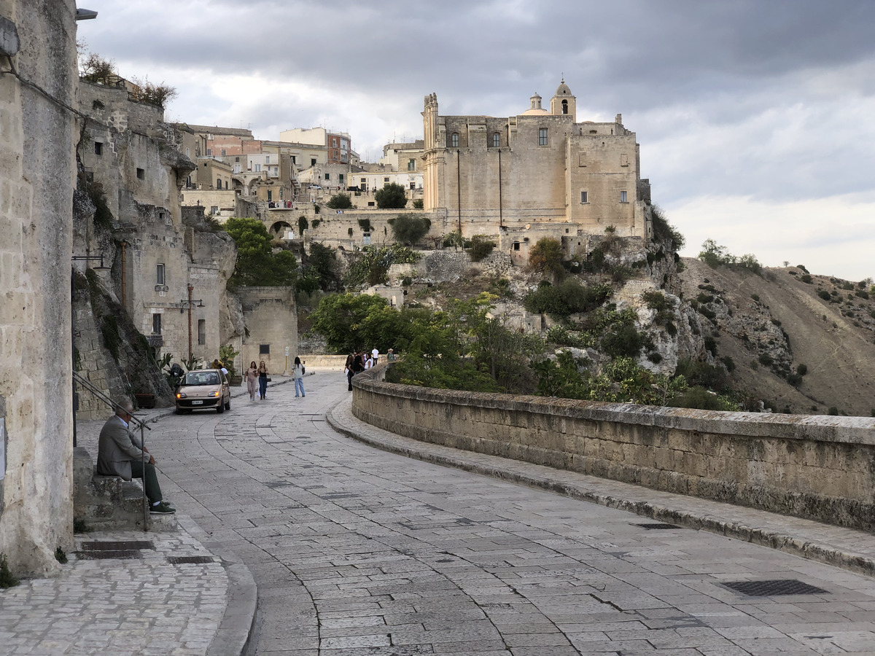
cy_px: 328
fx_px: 1314
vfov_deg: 28.0
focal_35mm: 52
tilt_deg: -0.4
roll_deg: +1.5
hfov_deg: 36.8
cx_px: 438
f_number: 2.4
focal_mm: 6
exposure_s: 1/258
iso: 16
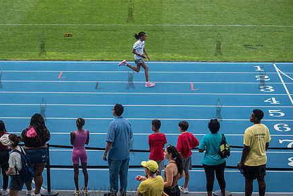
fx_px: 896
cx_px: 130
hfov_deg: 18.6
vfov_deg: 12.5
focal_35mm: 110
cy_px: 77
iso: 160
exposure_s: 1/640
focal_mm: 80
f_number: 5
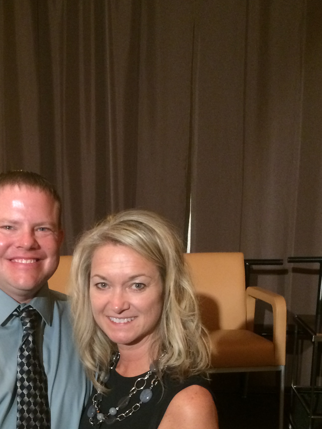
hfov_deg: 25.7
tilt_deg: -14.4
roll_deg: +1.9
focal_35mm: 56
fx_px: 694
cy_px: 374
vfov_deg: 32.8
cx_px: 74
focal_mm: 4.15
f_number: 2.2
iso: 320
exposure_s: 1/20
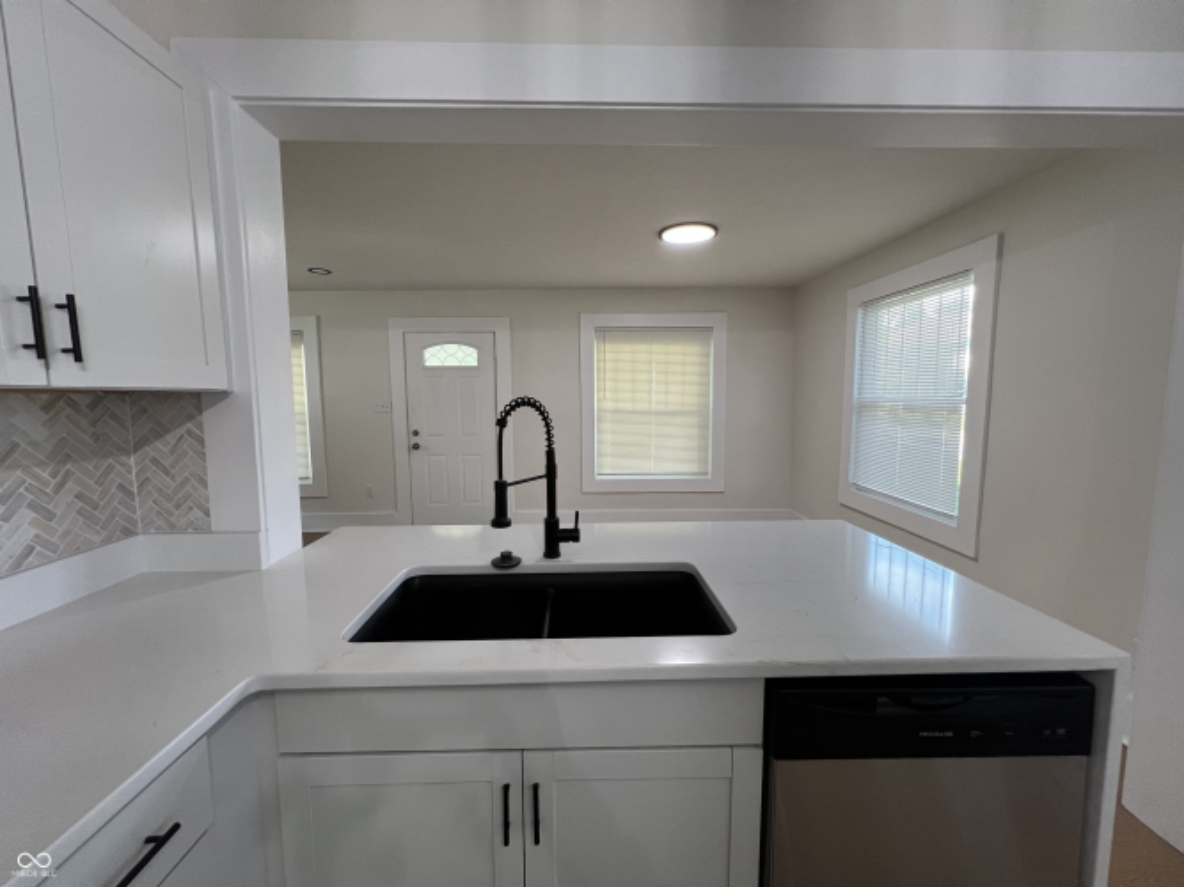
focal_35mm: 13
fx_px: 445
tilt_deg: -6.0
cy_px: 444
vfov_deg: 89.9
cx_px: 592
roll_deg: +0.2
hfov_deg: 106.2
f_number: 1.8
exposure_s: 1/120
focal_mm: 1.57
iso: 200
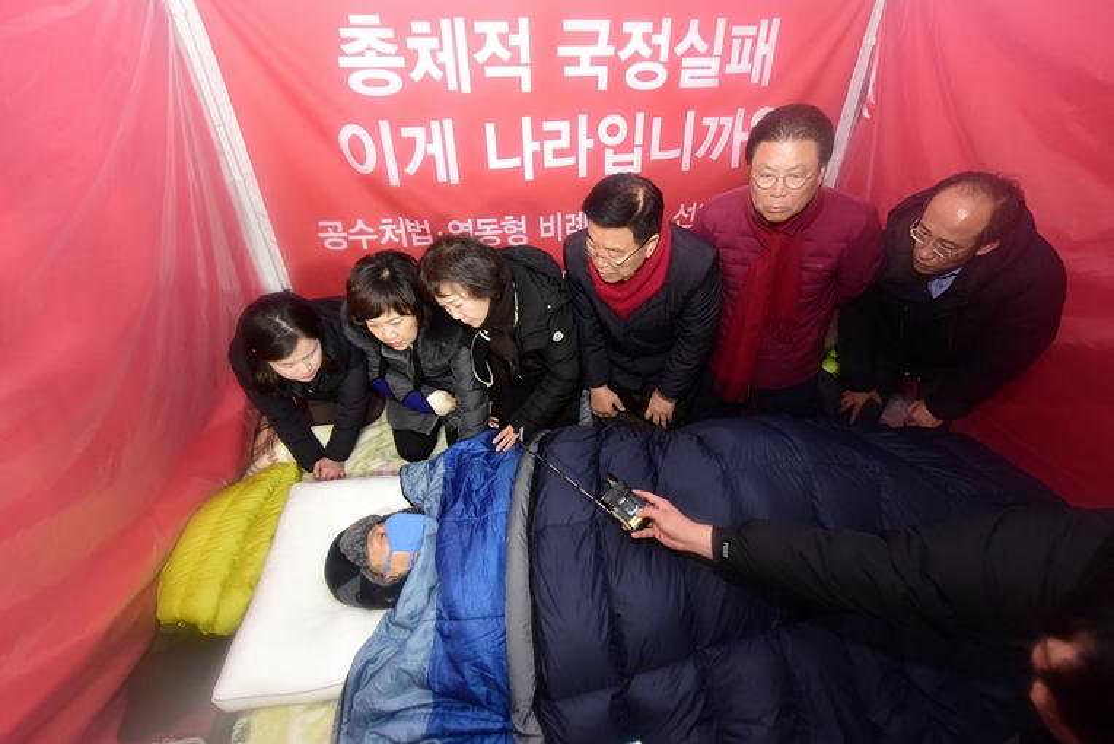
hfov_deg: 96.7
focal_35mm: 16
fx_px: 495
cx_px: 557
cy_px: 372
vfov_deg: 73.8
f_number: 5
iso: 2500
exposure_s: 1/160
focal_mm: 16
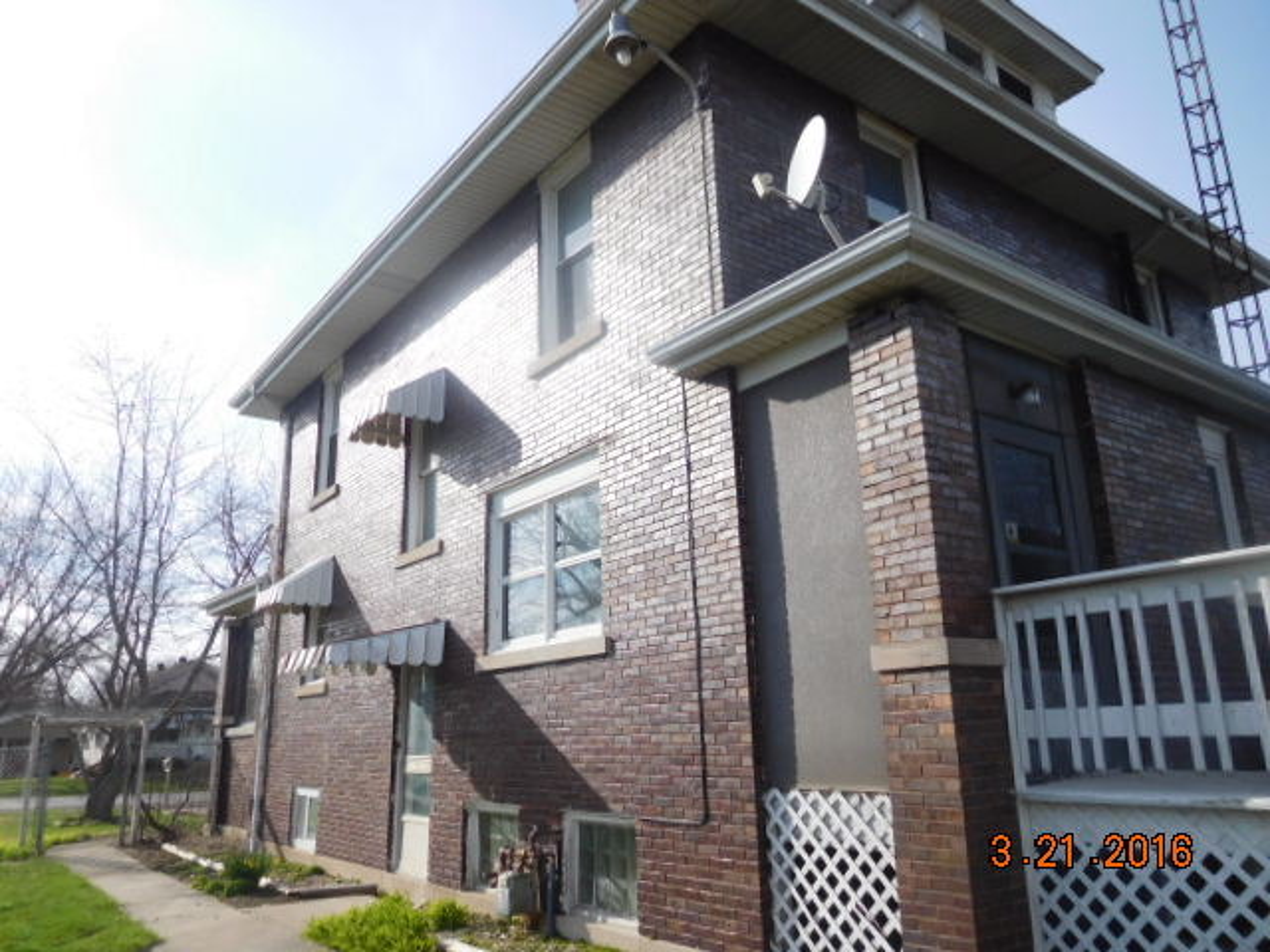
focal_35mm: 25
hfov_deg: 69.4
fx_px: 917
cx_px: 635
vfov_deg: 54.9
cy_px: 476
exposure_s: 1/1000
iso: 125
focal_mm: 4.5
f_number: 3.4
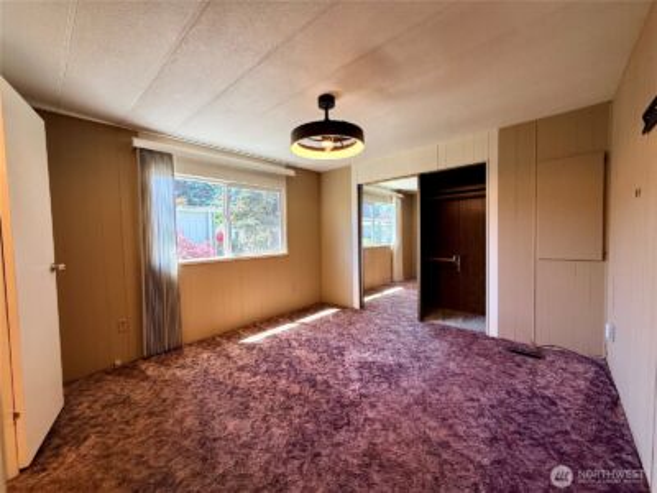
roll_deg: +1.5
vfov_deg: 85.7
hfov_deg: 102.1
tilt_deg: -3.1
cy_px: 246
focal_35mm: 14
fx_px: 266
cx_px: 328
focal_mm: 2.22
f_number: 2.2
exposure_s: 1/120
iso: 100
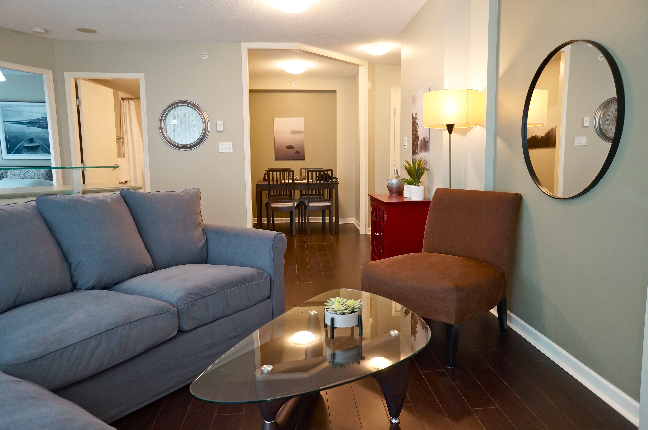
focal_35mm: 24
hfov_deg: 73.8
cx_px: 324
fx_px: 432
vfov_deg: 53.0
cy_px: 215
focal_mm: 16
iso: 640
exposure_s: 1/60
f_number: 4
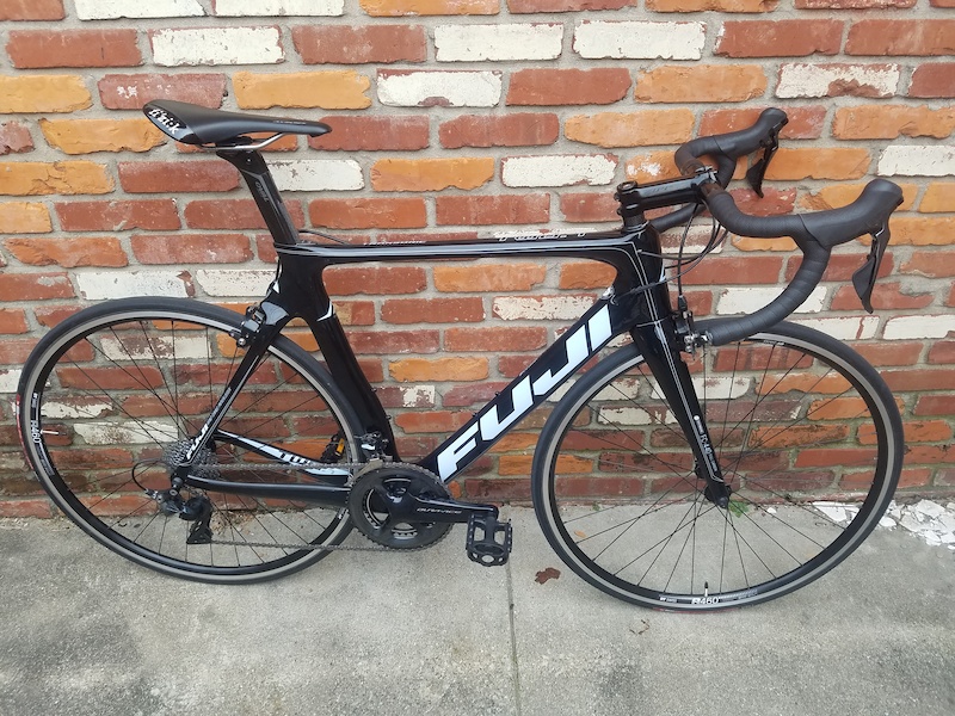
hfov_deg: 67.3
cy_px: 358
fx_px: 717
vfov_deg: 53.1
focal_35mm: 26
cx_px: 478
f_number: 1.7
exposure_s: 1/239
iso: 50
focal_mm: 4.2
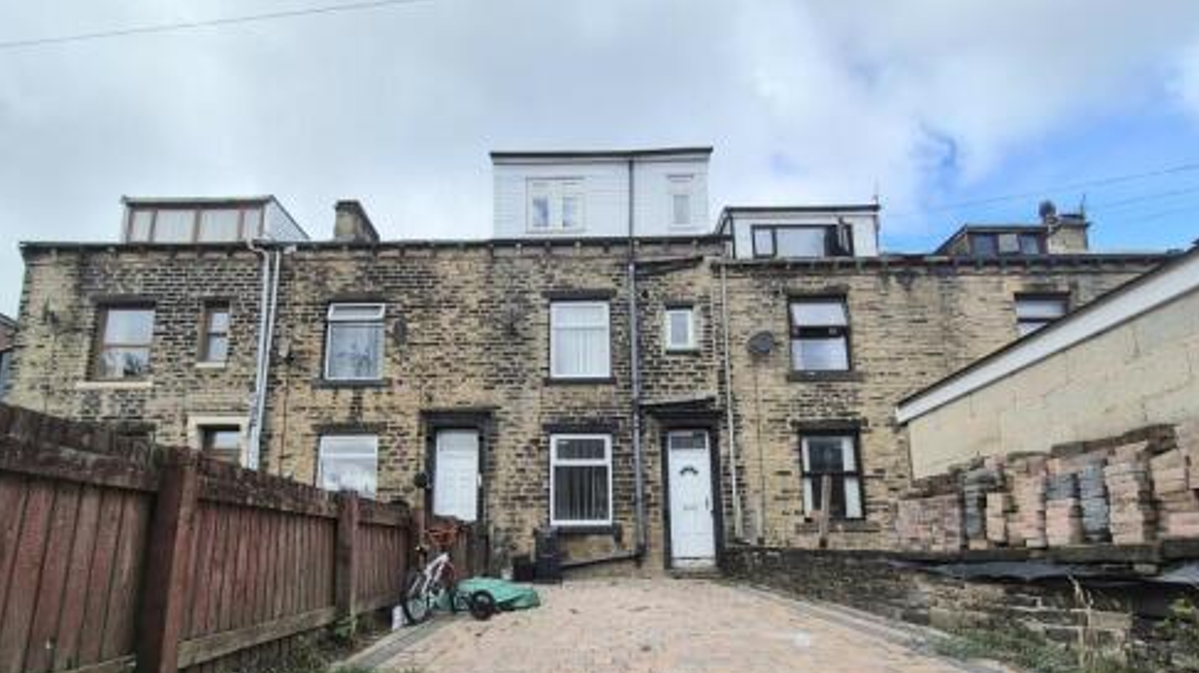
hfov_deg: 95.9
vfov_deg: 62.0
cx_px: 581
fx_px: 540
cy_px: 457
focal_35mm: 17
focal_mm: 2.2
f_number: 2.2
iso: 50
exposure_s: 1/2000
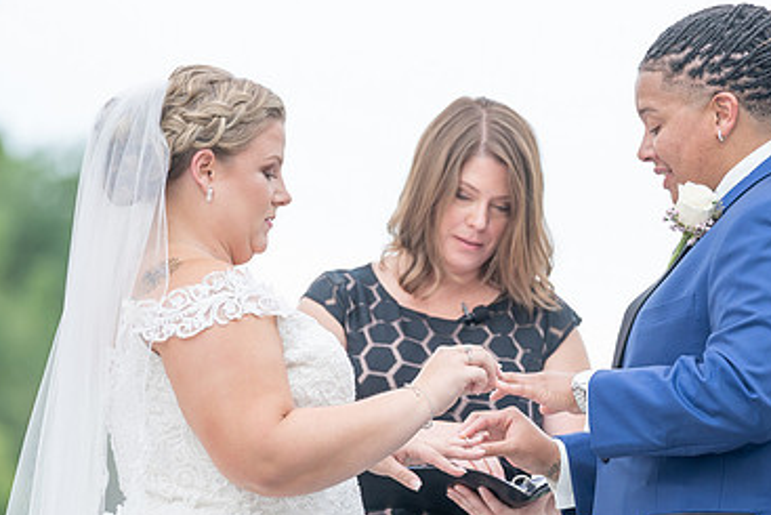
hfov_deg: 6.2
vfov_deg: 4.1
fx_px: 7156
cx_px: 499
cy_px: 299
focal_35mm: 334
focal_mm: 198
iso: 160
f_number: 4
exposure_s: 1/200
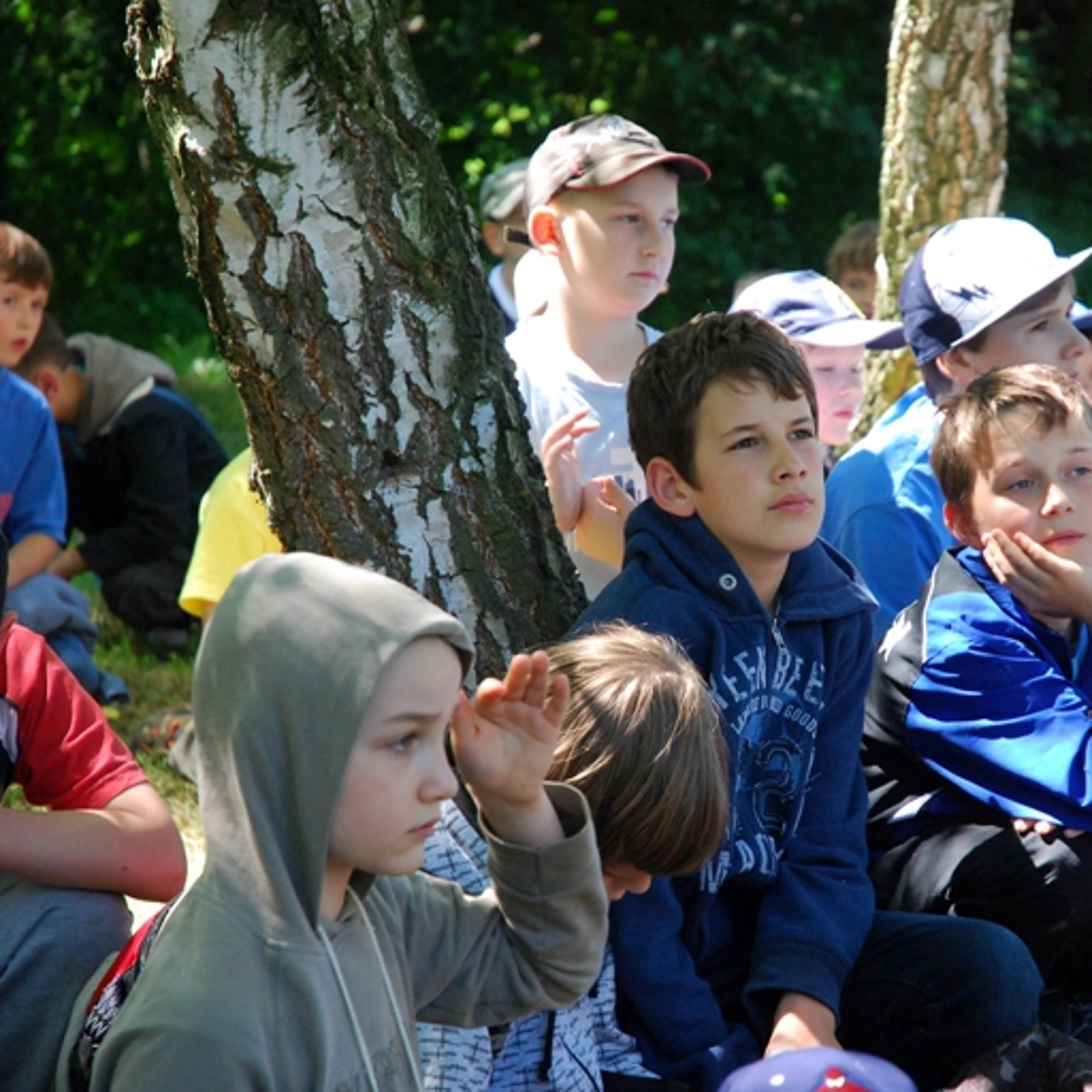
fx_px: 4818
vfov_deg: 12.9
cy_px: 550
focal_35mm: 135
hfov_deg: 12.9
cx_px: 768
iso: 800
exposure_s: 1/200
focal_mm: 70
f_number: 4.5
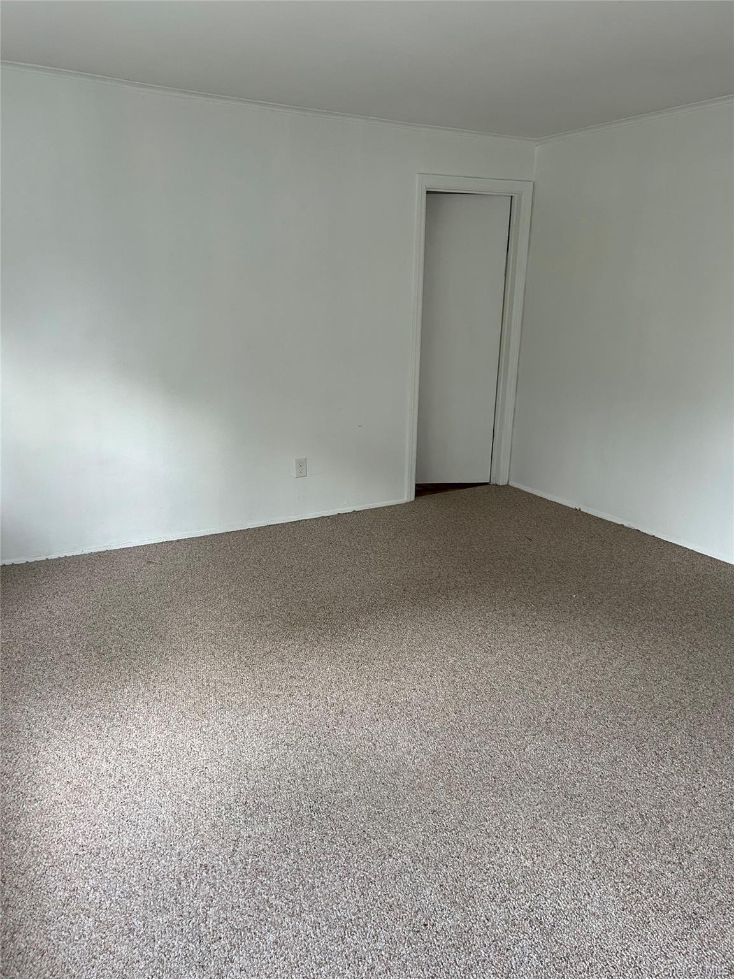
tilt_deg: -15.5
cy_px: 490
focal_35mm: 26
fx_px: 735
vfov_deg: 67.3
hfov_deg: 53.1
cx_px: 367
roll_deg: -0.9
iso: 125
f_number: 1.5
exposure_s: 1/121
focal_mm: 5.7
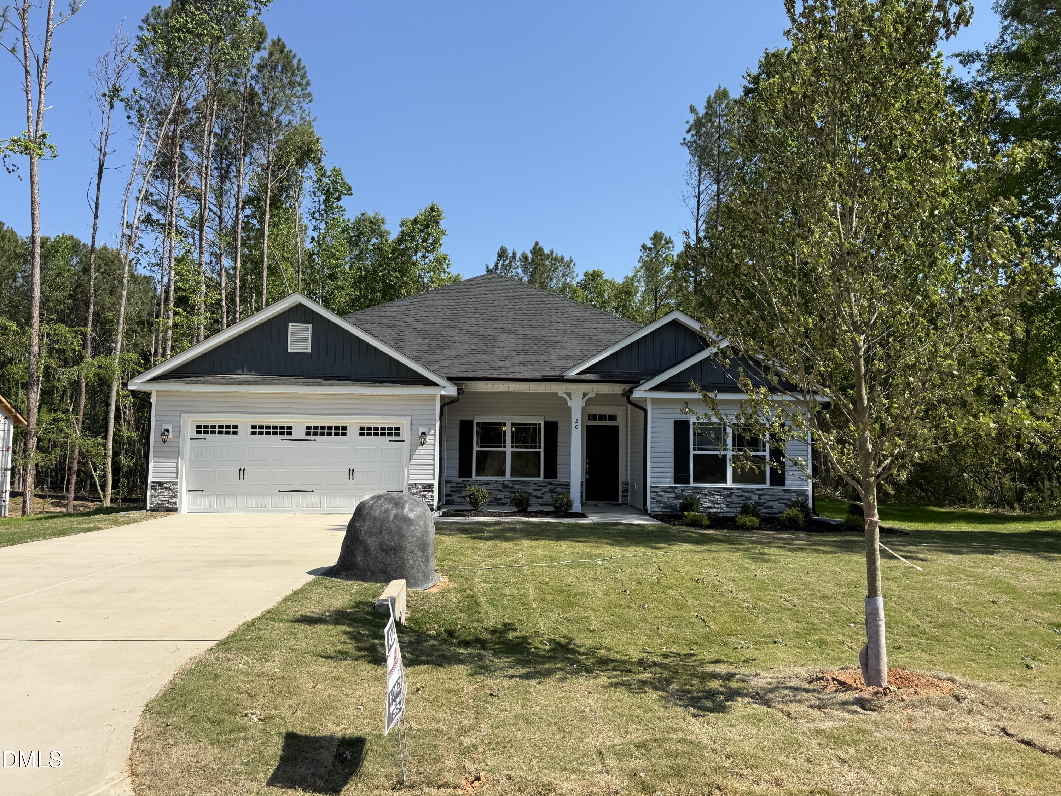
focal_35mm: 24
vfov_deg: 56.8
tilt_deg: +5.9
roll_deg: -2.5
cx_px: 530
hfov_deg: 71.6
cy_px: 398
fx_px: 736
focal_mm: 6.76
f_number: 1.78
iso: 80
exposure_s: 1/3584
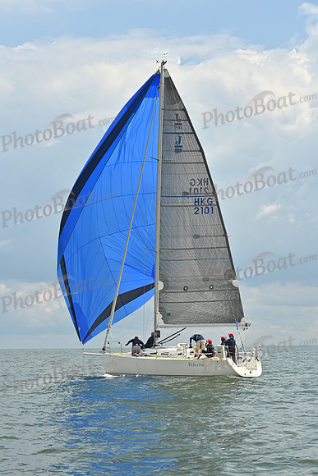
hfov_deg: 16.1
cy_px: 238
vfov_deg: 23.9
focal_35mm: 85
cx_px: 159
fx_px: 1125
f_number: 9
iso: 320
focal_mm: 85
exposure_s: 1/1250
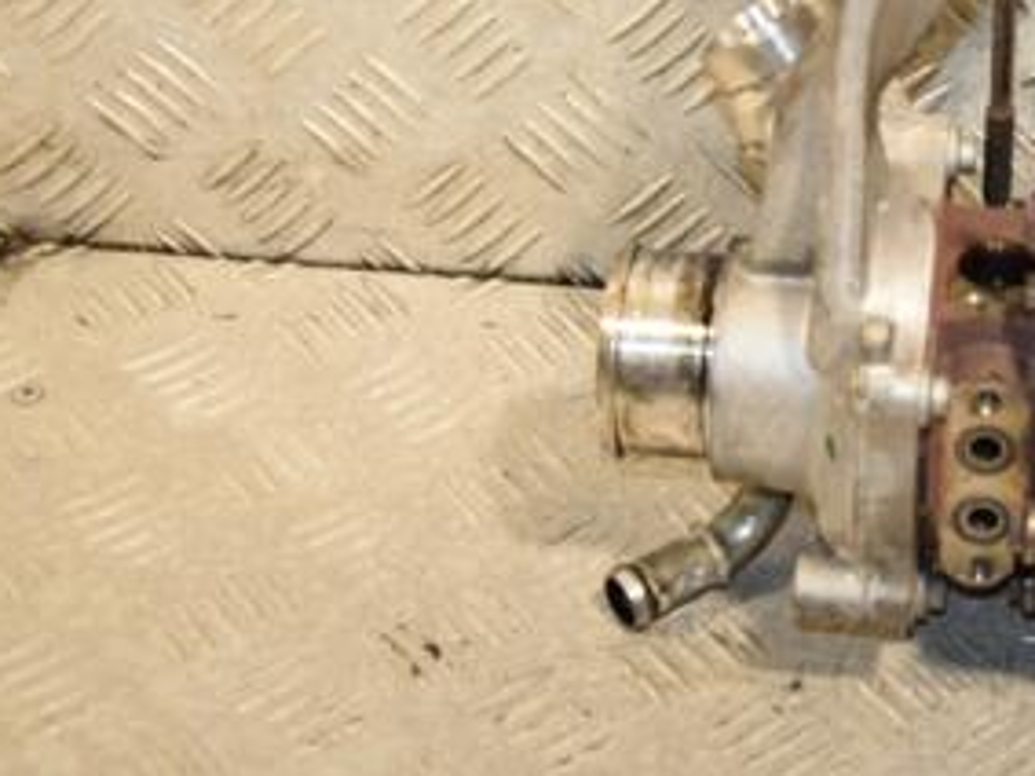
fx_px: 3198
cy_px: 77
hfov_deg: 18.0
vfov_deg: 13.7
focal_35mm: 107
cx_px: 1020
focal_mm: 35
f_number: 5
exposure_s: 1/200
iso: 800
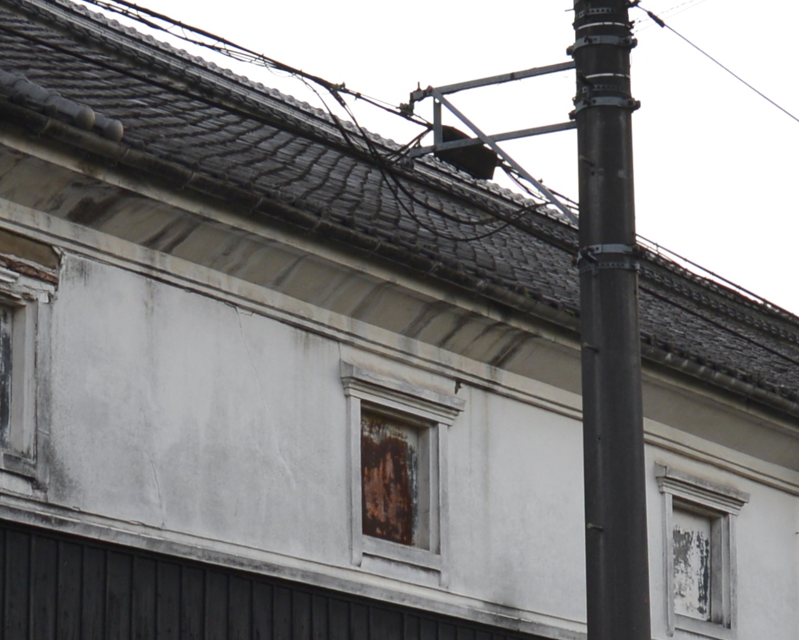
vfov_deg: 11.1
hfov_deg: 13.9
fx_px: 3264
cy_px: 663
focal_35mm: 138
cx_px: 309
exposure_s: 1/20
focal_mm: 31
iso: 400
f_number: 8
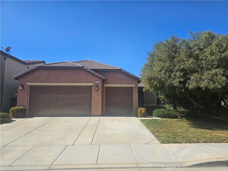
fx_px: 151
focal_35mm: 23
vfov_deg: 58.9
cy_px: 86
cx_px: 114
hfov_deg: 73.9
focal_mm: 6.3
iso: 10
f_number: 1.7
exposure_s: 1/1073
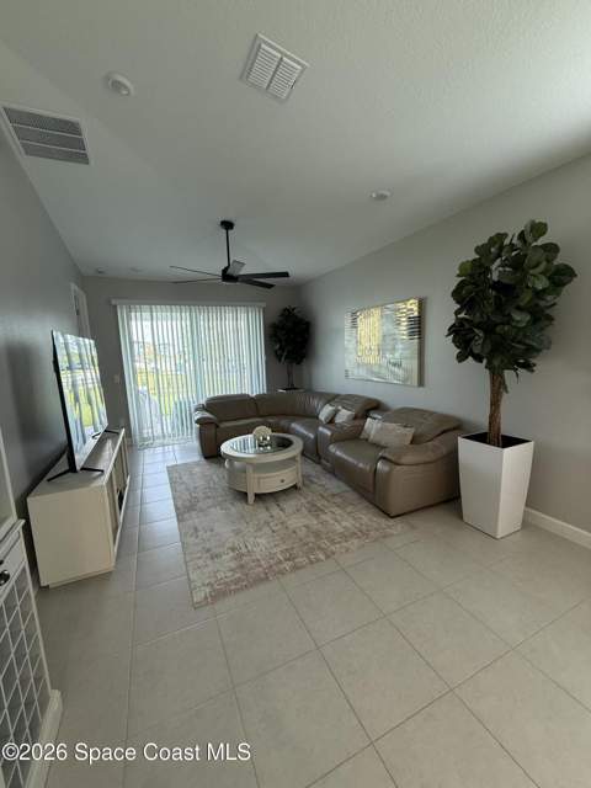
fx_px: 319
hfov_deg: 85.7
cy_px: 394
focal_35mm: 14
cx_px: 296
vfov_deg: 102.1
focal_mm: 2.22
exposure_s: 1/120
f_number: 2.2
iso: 200
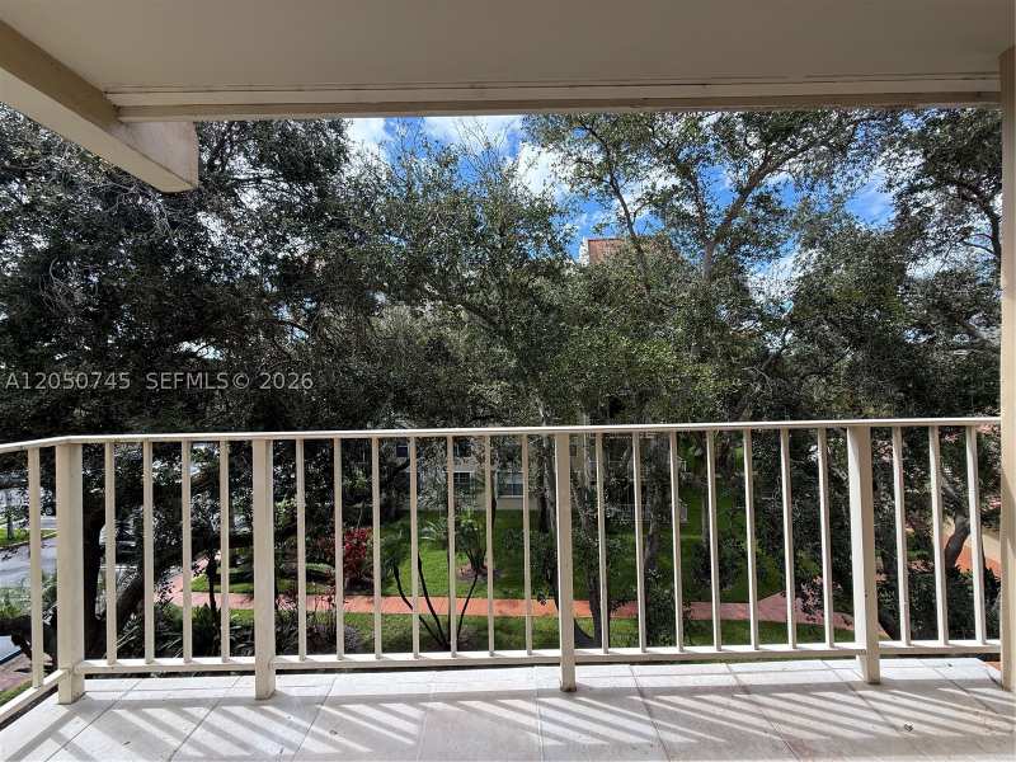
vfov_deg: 85.7
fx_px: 411
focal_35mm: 14
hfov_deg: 102.1
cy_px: 381
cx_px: 508
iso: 64
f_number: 2.2
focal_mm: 2.22
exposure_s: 1/486
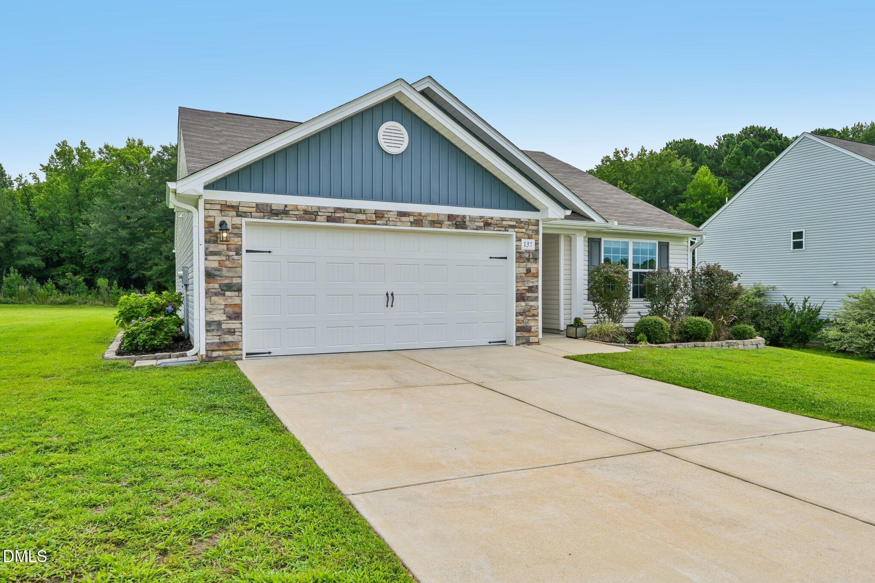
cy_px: 292
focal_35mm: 24
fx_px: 583
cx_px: 438
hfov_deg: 73.7
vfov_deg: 53.1
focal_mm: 24
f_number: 8
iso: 100
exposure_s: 1/500
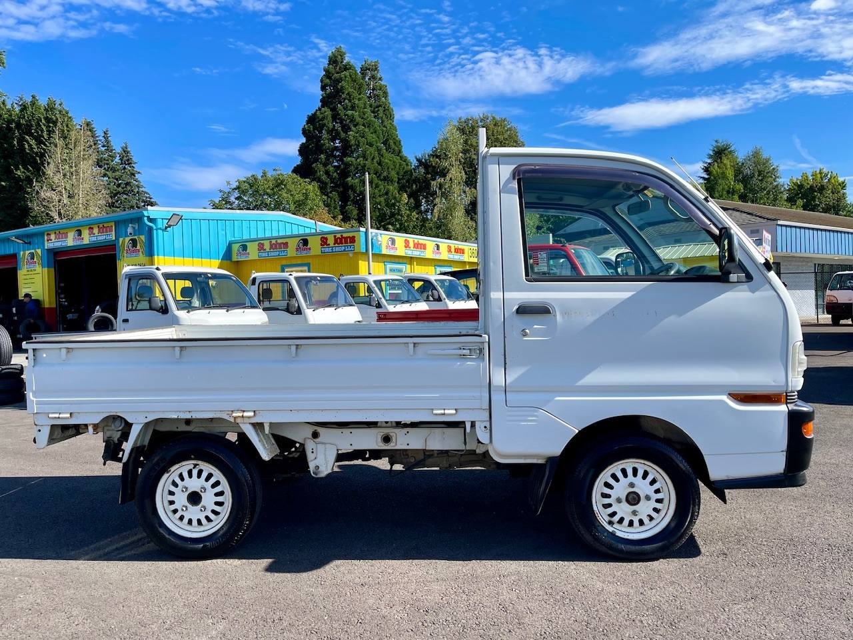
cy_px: 320
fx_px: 616
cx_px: 426
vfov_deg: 54.9
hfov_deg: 69.4
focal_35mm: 25
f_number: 1.6
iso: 32
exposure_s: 1/2488
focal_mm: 5.1
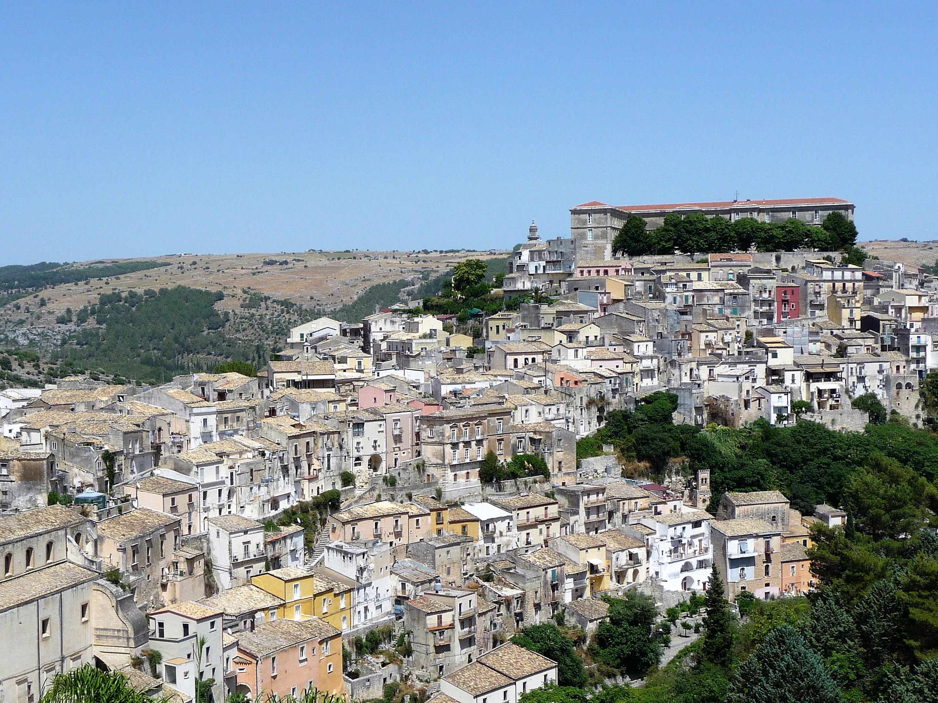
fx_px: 1409
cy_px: 395
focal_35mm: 52
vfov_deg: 28.0
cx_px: 377
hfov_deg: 36.7
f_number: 9
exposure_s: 1/320
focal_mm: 6.7
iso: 100
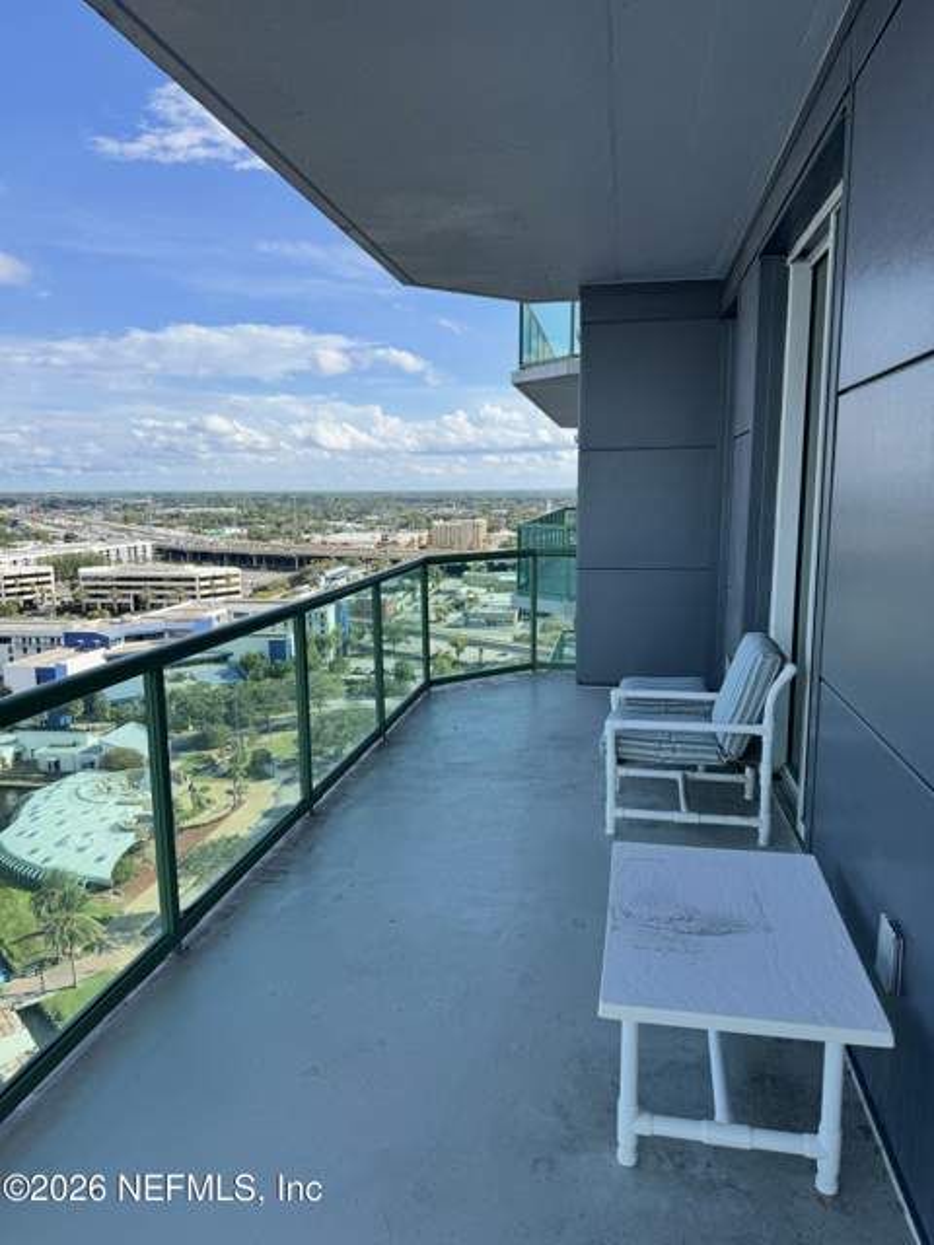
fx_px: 863
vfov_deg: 71.6
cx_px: 467
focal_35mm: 24
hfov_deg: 56.8
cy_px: 622
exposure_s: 1/2833
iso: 80
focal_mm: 6.76
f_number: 1.78
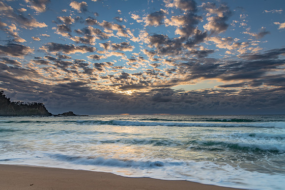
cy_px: 98
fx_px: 198
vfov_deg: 51.2
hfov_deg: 71.3
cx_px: 148
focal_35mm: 25
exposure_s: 1/3
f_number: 9
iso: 100
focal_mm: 24
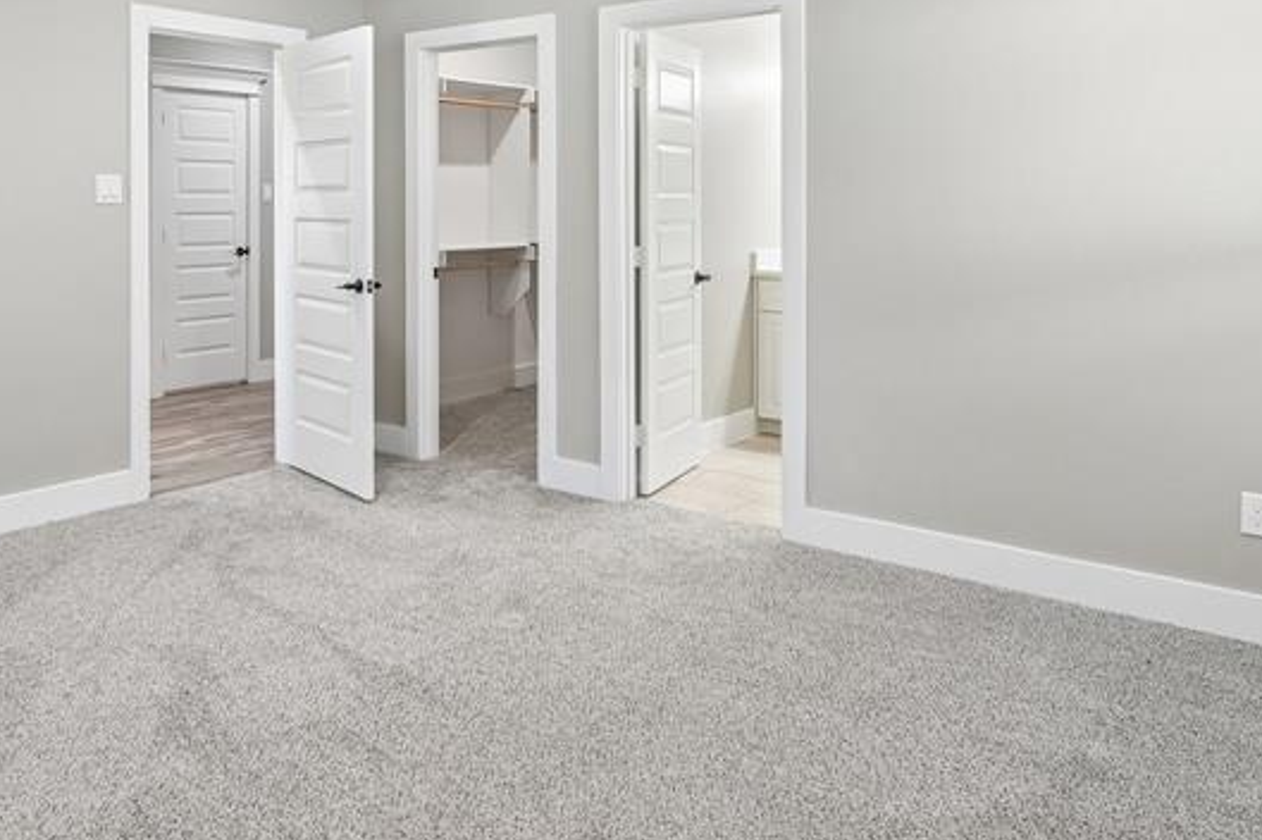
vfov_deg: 40.7
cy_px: 179
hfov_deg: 58.9
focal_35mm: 31
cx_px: 420
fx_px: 1086
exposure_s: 1/15
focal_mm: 16
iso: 400
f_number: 8
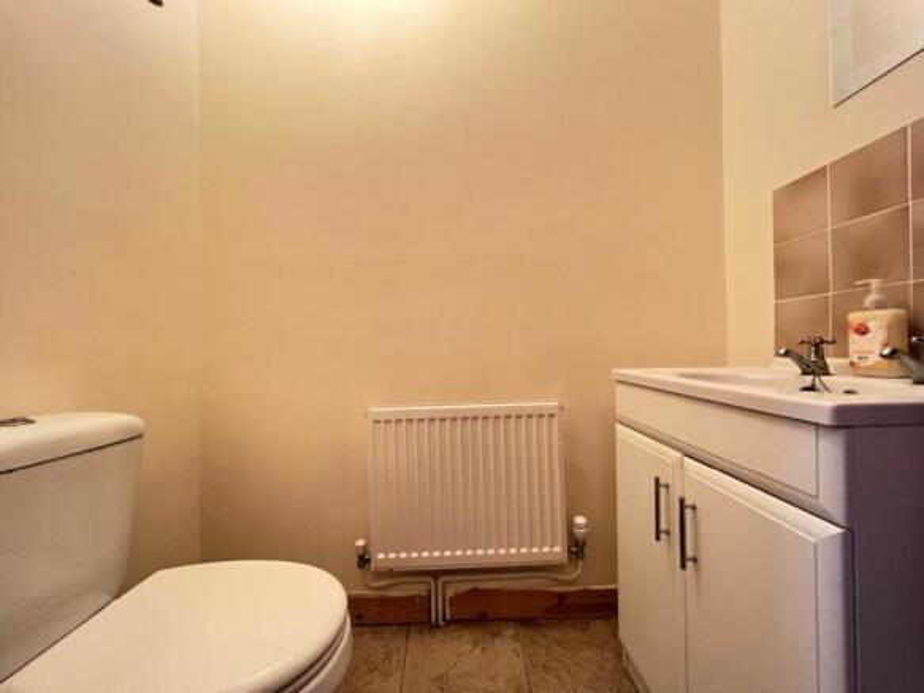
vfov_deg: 89.9
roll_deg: +0.6
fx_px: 347
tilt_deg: -0.5
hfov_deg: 106.2
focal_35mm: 13
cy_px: 346
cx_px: 462
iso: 400
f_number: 1.8
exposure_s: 1/50
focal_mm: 1.57
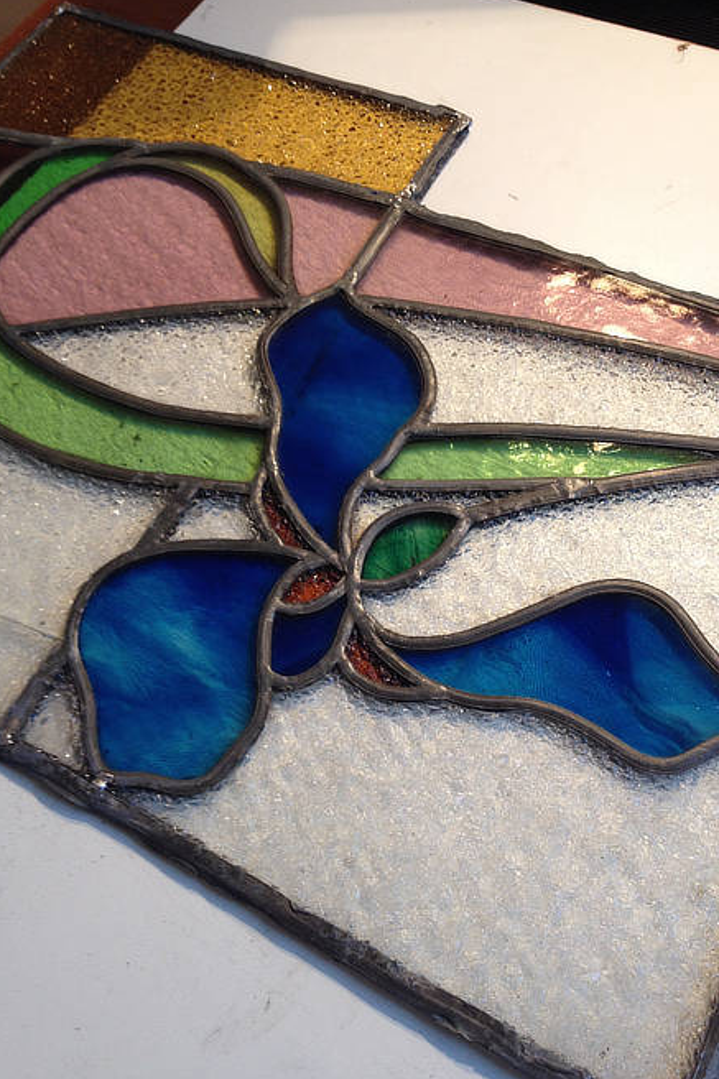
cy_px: 539
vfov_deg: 51.9
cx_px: 380
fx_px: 1109
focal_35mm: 37
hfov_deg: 35.9
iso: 80
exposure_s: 1/20
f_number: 2.4
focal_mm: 4.28
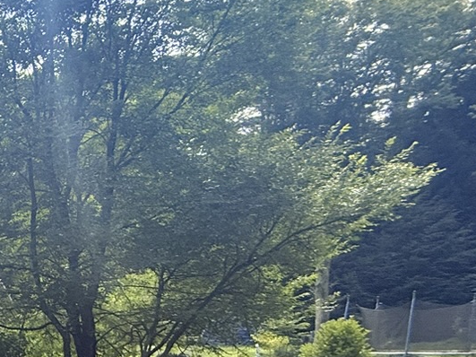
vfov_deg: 24.9
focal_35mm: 54
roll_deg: +0.5
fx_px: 742
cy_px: 407
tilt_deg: -3.9
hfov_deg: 21.3
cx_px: -403
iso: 64
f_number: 2.2
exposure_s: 1/672
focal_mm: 2.22
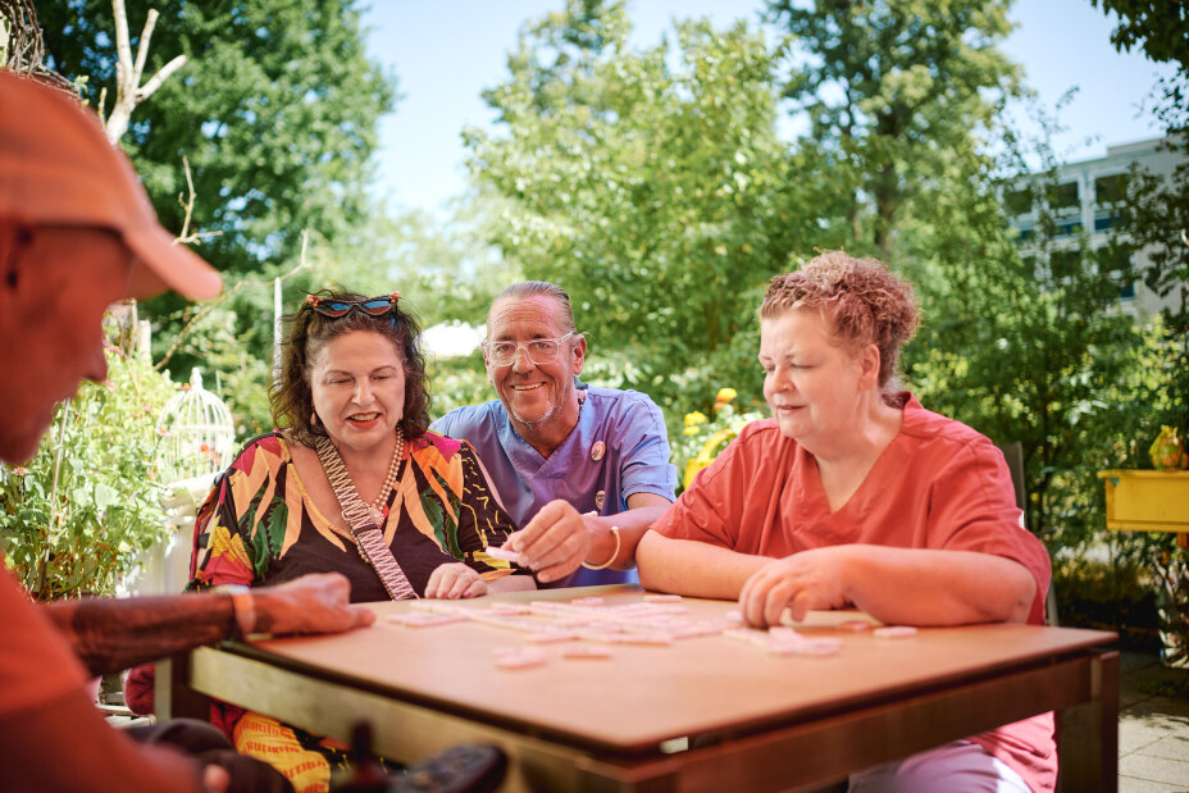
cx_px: 594
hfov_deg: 54.4
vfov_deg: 37.9
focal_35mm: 35
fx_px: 1156
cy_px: 396
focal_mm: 35
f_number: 2
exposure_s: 1/2000
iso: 160
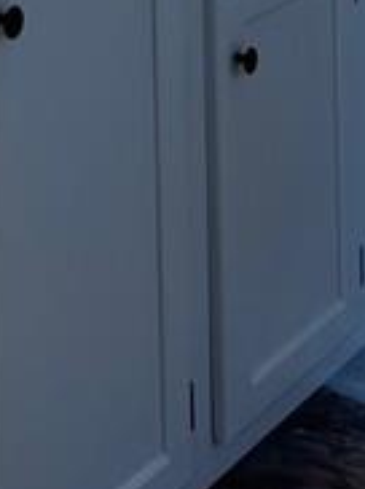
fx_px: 1550
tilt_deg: -1.0
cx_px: -276
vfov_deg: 14.6
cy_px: -502
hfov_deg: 12.4
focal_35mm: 110
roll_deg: +1.1
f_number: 1.5
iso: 64
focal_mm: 5.7
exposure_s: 1/162
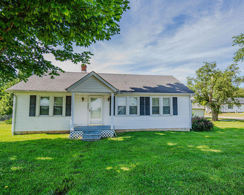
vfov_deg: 65.5
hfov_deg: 77.3
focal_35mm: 21
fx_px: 152
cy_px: 98
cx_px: 136
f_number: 4
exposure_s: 1/200
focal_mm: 14
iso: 50
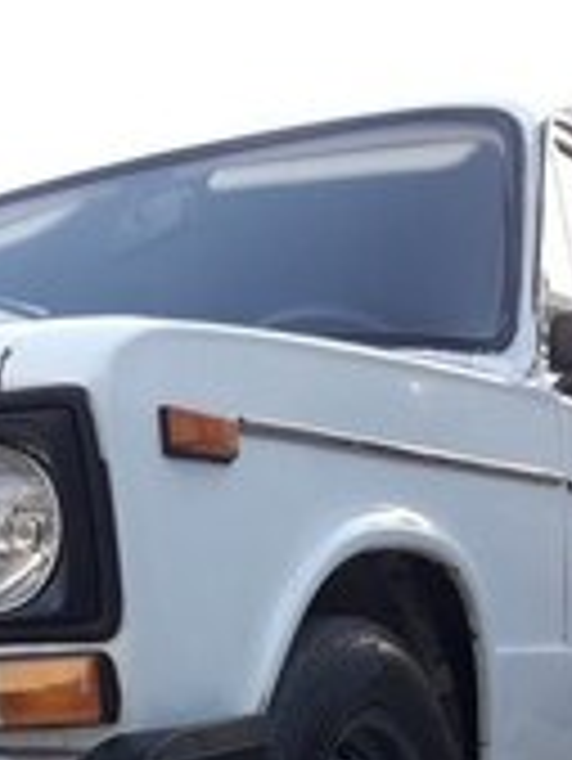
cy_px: 958
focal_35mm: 82
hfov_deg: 17.8
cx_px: 72
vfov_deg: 21.7
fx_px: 1804
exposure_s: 1/133
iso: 40
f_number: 1.9
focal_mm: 3.7
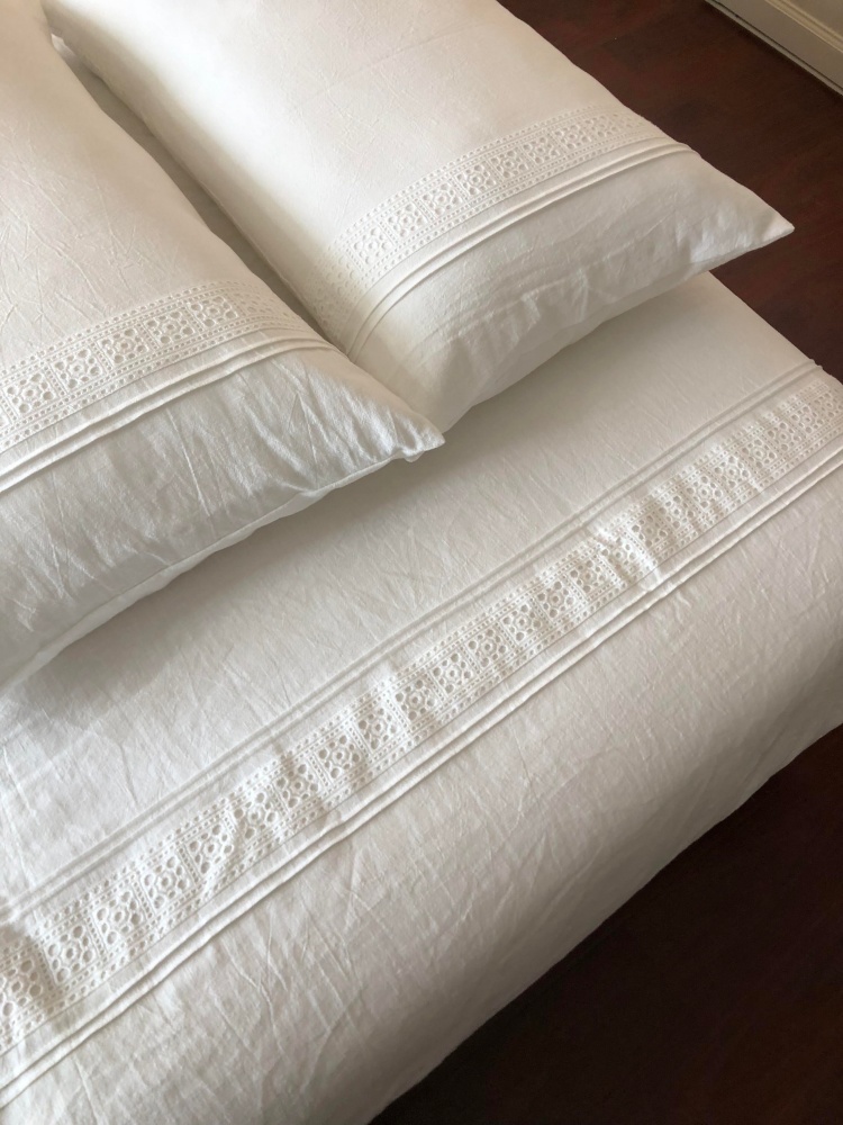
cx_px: 422
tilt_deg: -60.2
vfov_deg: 63.4
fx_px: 909
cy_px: 562
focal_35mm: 28
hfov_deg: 49.7
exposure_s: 1/20
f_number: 1.8
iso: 40
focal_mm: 3.99
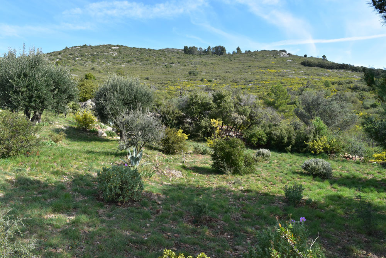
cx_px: 193
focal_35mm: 27
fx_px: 290
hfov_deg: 67.4
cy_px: 129
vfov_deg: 47.9
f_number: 13
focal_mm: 18
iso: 400
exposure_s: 1/250
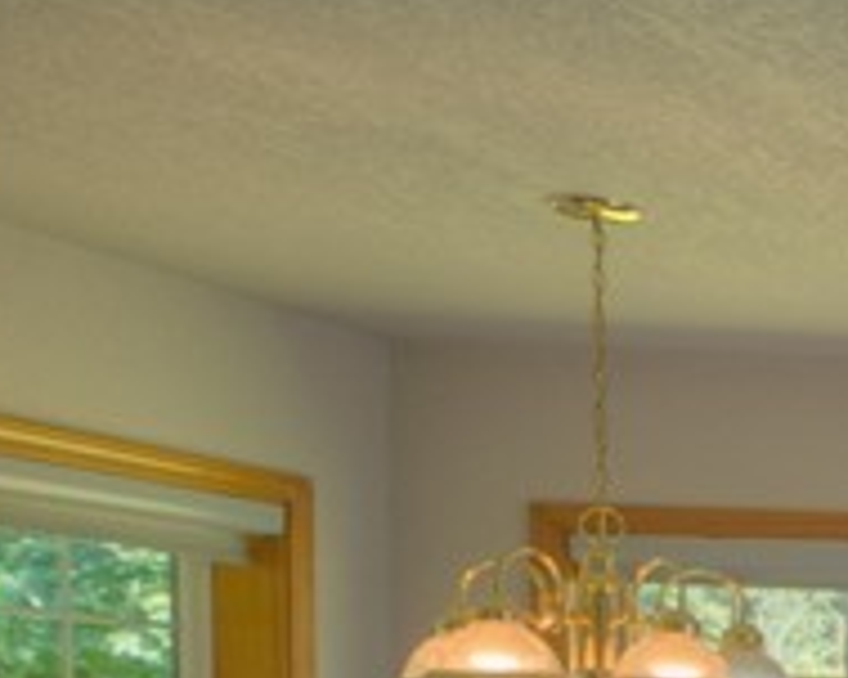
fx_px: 2032
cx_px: 2382
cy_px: 880
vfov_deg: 17.7
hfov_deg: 12.5
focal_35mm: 81
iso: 200
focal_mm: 10
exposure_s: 1/200
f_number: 3.5
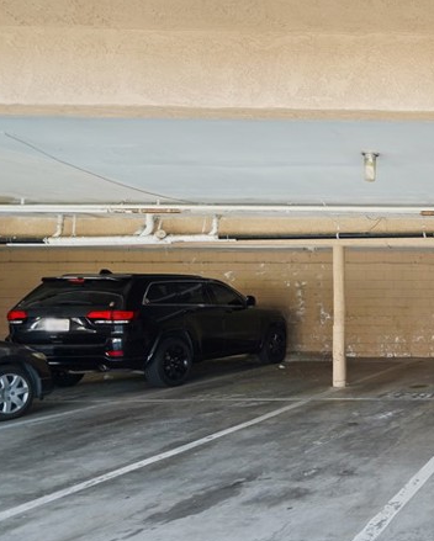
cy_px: 327
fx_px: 561
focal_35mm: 35
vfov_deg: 51.1
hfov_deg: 30.6
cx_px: 597
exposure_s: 1/30
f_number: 7.1
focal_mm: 16
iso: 320
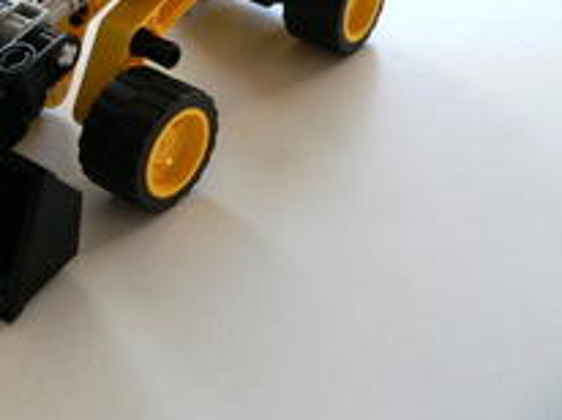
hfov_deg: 29.9
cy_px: 79
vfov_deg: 22.9
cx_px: 98
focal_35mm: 63
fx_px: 1022
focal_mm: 6
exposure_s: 1/40
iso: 200
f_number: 2.8
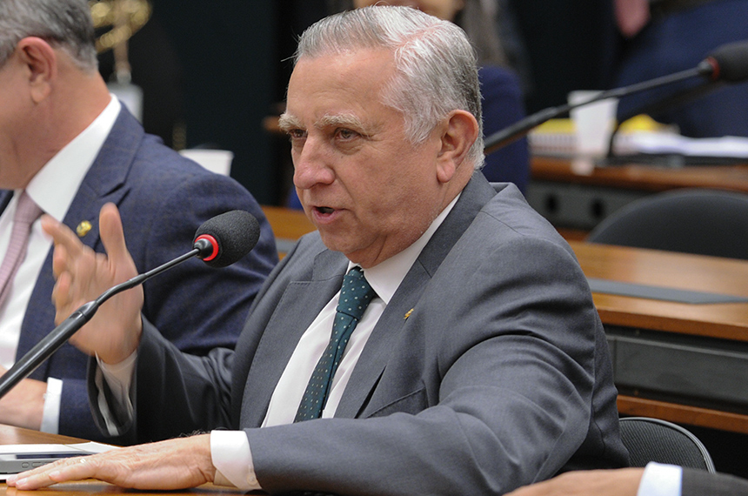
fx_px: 3629
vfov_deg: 7.8
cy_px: 248
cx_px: 374
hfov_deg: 11.8
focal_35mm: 175
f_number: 5.6
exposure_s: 1/100
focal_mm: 175
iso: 2000
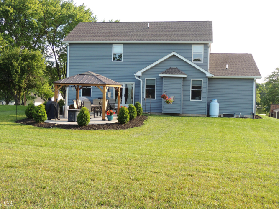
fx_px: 347
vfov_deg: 33.6
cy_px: 104
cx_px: 140
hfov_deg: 43.9
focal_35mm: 43
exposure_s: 1/200
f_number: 3.4
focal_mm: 7.6
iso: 100
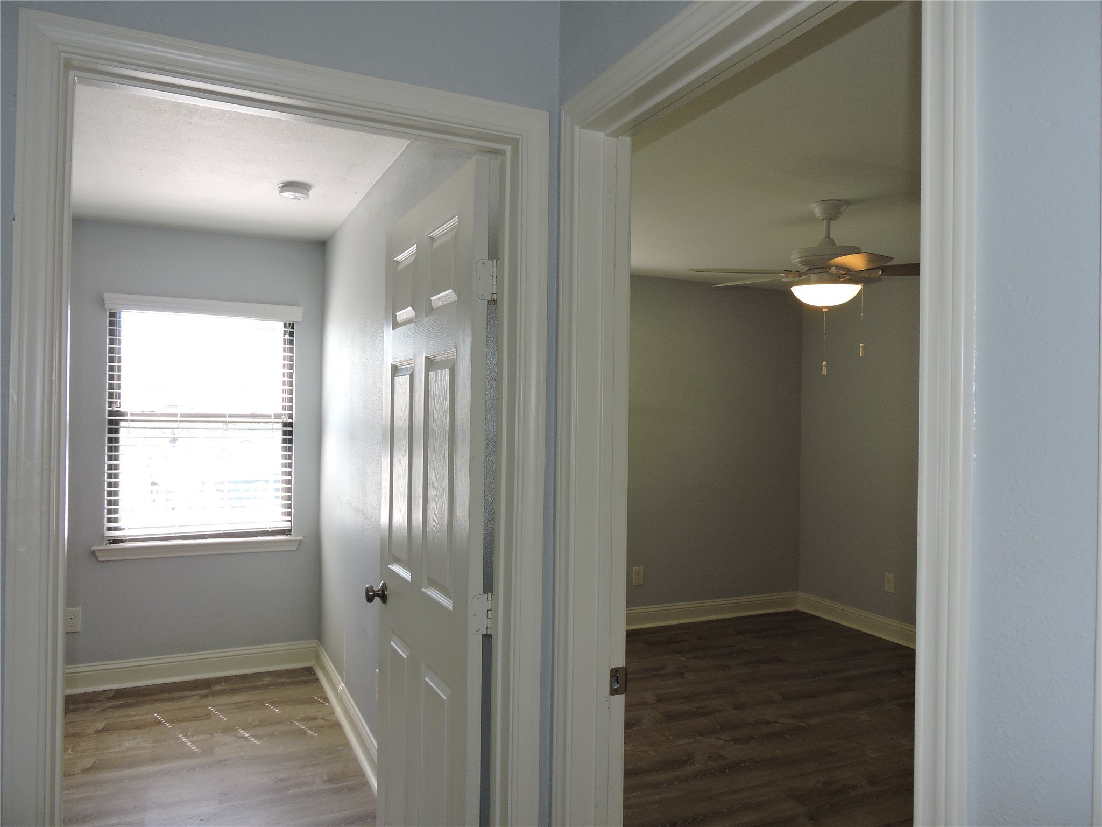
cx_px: 551
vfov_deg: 56.8
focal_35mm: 24
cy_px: 414
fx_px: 764
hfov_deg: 71.6
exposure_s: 1/50
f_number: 3.3
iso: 100
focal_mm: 4.3
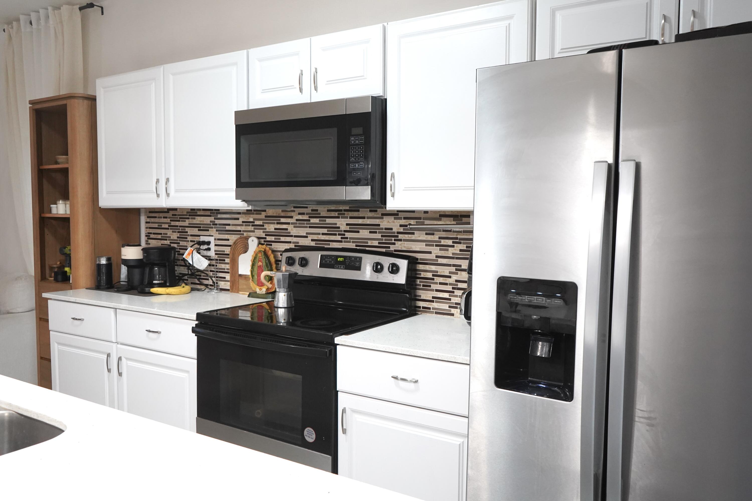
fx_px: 585
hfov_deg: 65.5
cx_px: 376
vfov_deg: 46.4
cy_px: 250
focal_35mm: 28
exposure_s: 1/80
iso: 3200
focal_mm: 28
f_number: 5.6
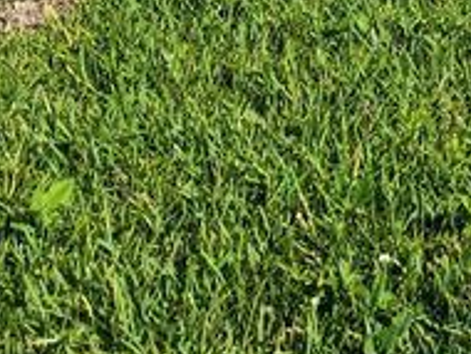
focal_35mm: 70
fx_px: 954
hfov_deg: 23.9
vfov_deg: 15.4
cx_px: 632
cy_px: -413
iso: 32
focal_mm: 1.74
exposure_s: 1/1606
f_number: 2.2
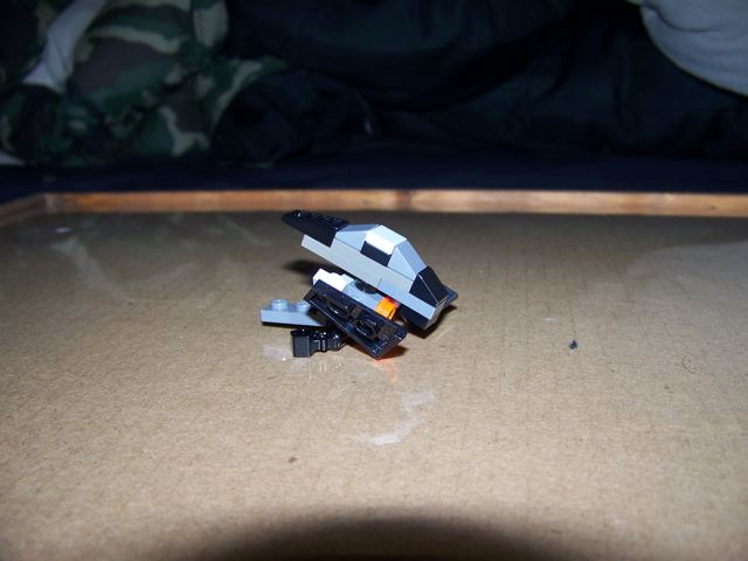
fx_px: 778
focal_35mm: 36
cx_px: 374
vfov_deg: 39.7
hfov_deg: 51.4
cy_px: 280
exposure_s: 1/30
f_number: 2.8
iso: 64
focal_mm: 5.85
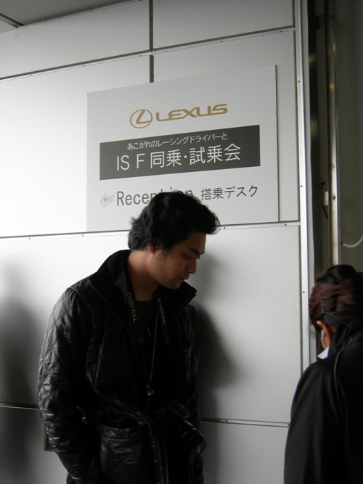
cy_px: 242
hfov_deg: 29.1
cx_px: 182
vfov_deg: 38.2
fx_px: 699
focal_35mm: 50
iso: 64
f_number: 3.1
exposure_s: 1/40.2
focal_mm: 10.4
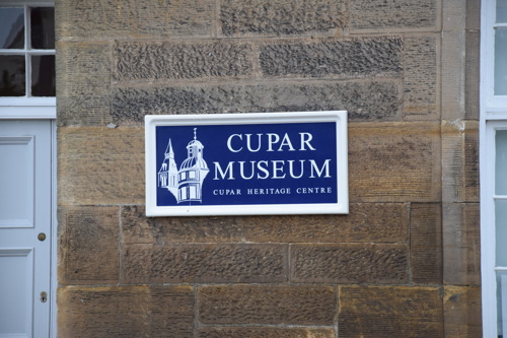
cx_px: 254
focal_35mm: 158
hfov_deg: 13.0
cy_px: 169
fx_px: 2217
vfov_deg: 8.7
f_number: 6.3
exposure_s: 1/125
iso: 400
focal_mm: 105
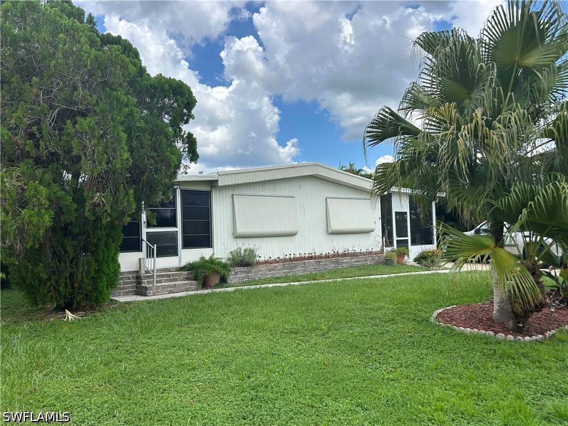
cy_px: 213
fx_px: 427
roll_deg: +2.3
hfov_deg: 67.3
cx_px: 284
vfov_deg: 53.1
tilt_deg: +3.1
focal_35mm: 26
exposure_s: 1/3165
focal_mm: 5.7
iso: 50
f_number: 1.5
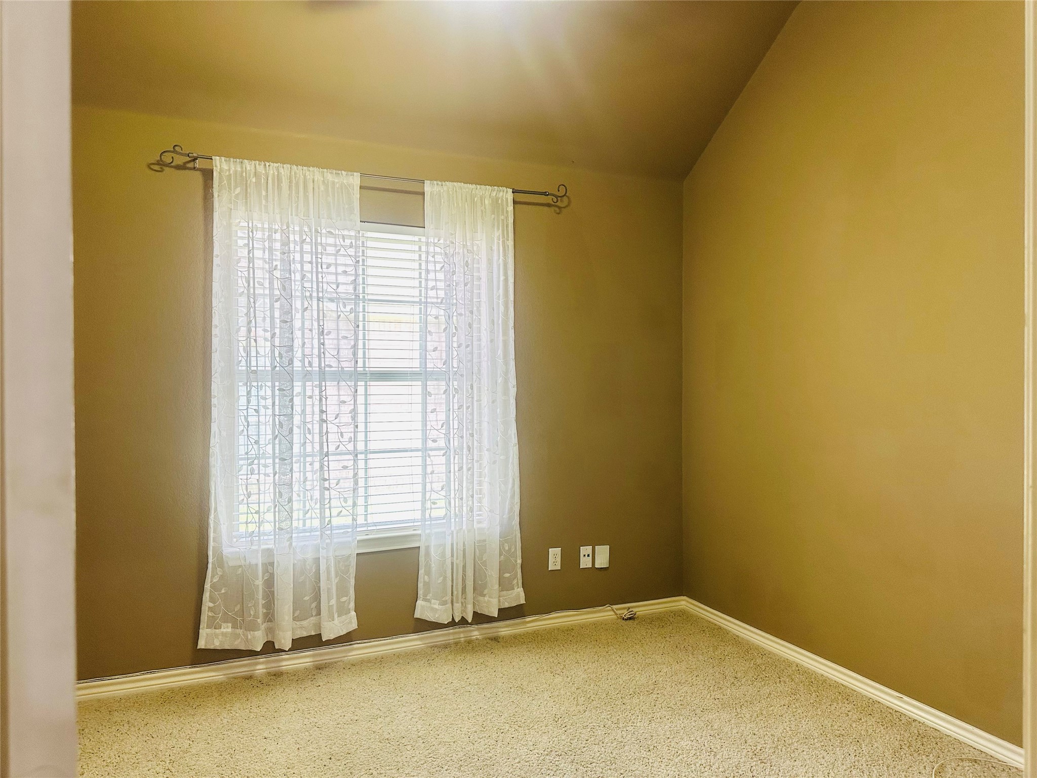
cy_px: 389
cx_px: 518
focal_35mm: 24
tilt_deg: -0.2
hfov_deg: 71.6
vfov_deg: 56.8
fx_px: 719
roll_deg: -0.2
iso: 200
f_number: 1.78
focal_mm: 6.86
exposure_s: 1/120
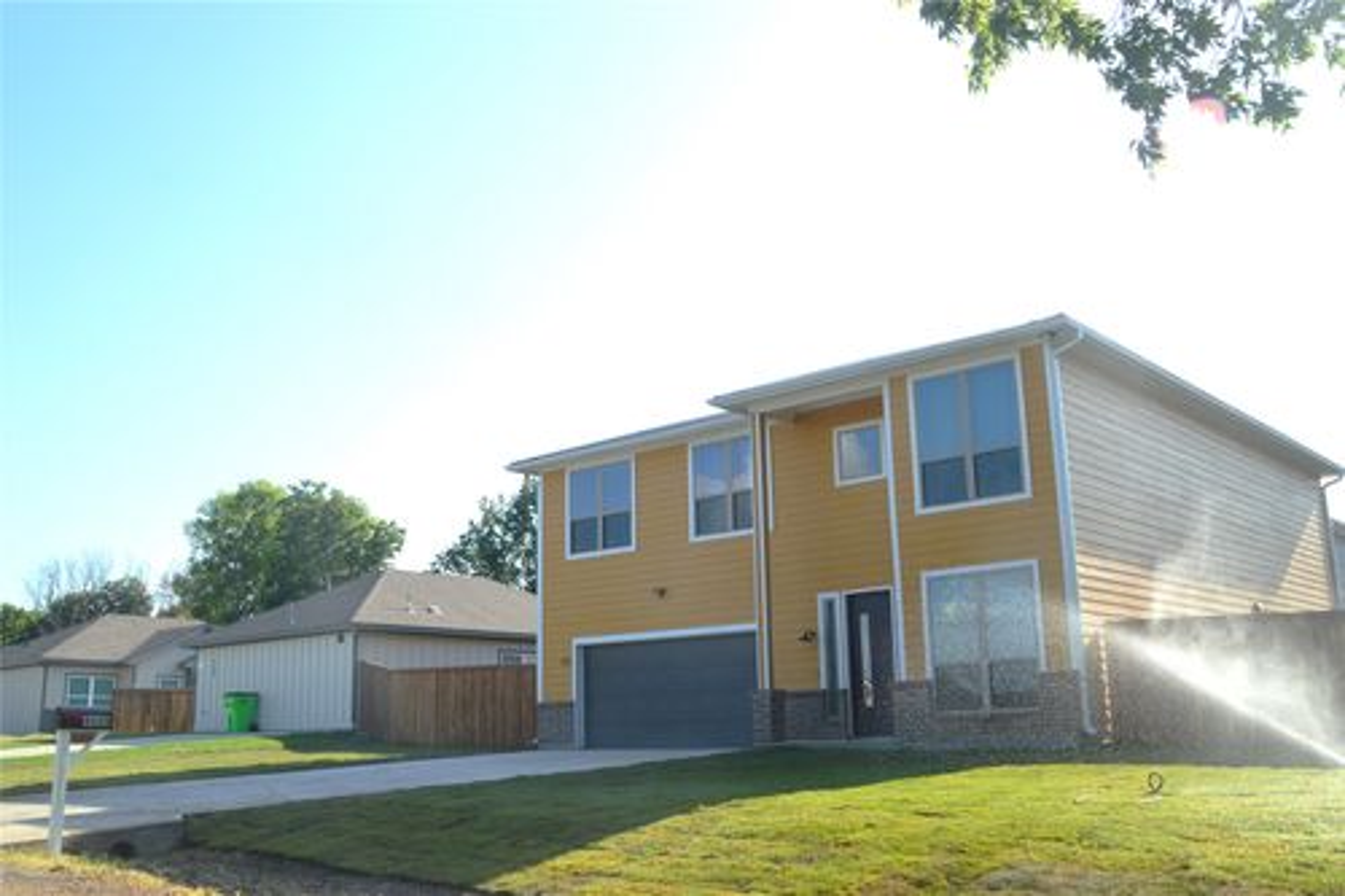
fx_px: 1232
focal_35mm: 33
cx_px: 672
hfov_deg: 57.2
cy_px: 448
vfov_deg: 39.9
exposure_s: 1/400
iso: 400
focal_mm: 22
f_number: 11
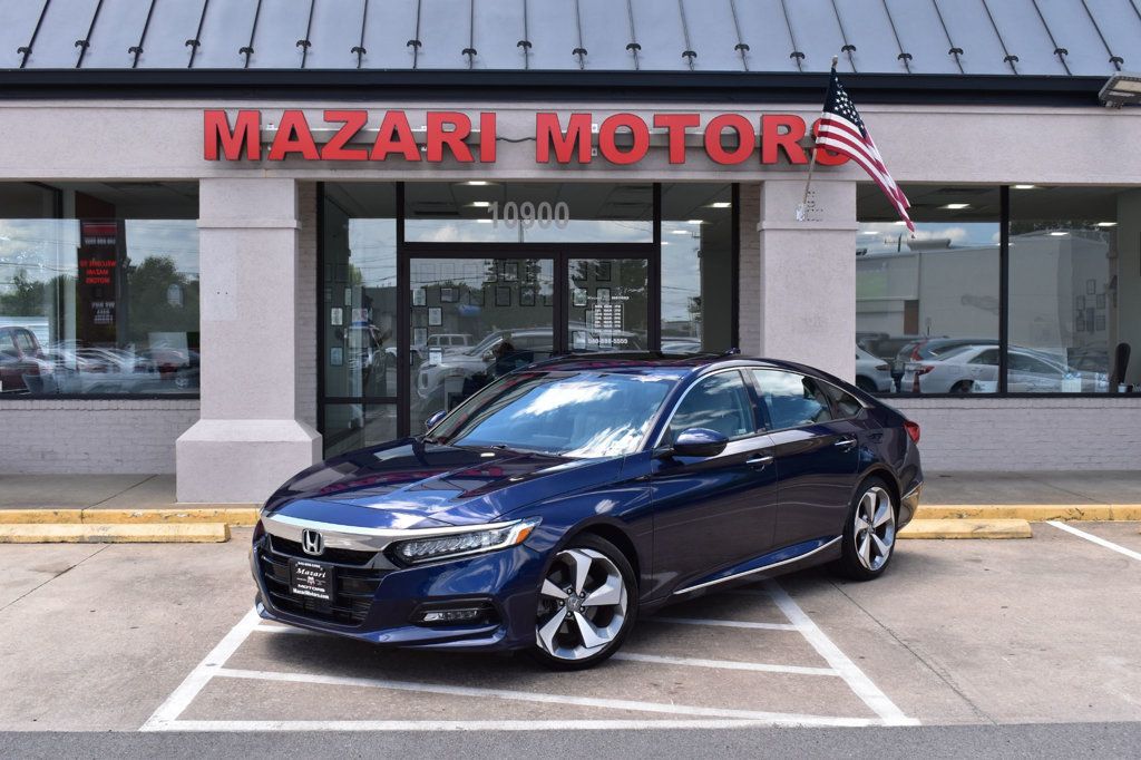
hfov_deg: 45.0
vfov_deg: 30.8
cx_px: 570
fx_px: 1378
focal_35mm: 44
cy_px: 380
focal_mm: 29
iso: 400
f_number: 10
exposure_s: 1/250
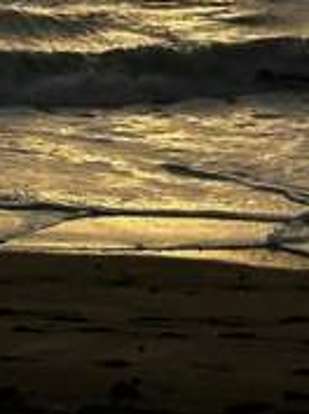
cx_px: 162
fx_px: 2078
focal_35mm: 174
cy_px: -320
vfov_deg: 10.7
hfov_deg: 8.5
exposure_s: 1/8929
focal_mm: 6.86
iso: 64
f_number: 1.78
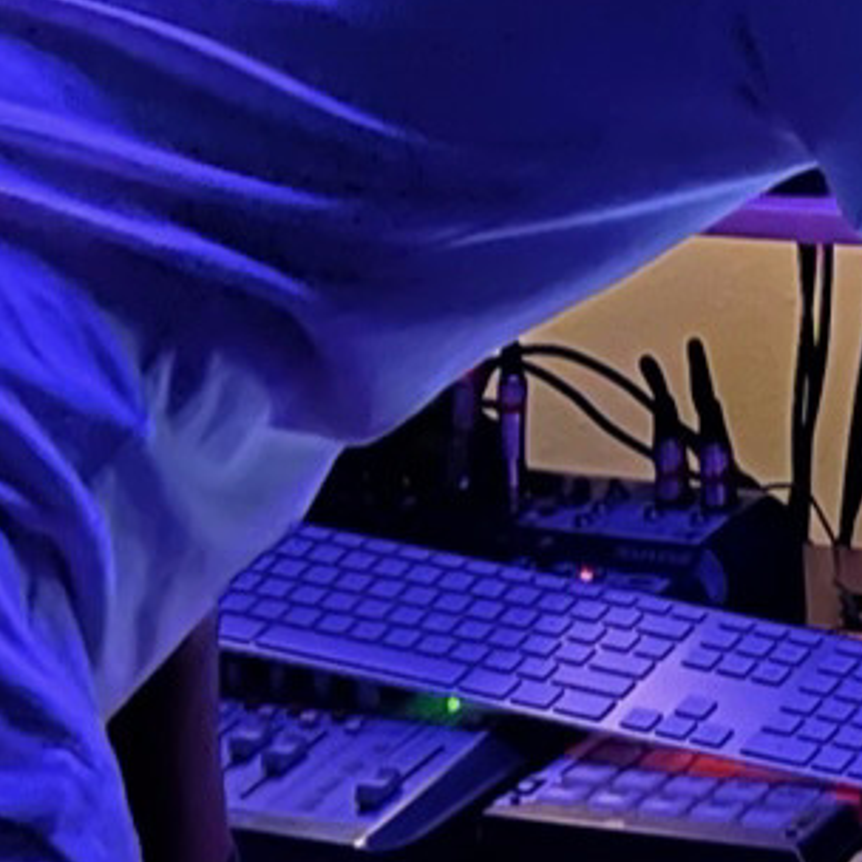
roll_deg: -0.5
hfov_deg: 10.5
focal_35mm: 155
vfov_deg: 11.0
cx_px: 1655
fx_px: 4367
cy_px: -221
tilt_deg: -6.6
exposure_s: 1/9
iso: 2000
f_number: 1.5
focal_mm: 5.7
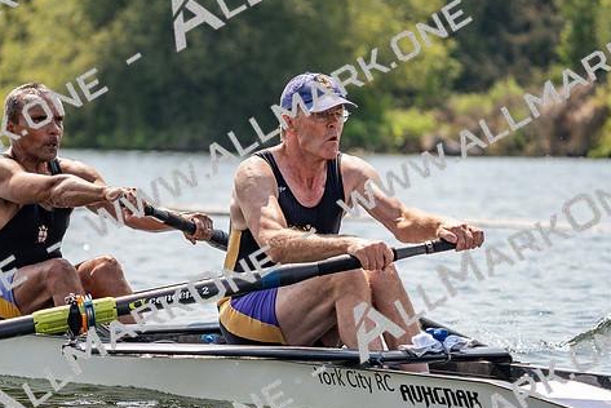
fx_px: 4161
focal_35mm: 245
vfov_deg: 5.6
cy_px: 241
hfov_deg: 8.4
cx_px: 243
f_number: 5.6
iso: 200
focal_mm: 200
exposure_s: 1/1600
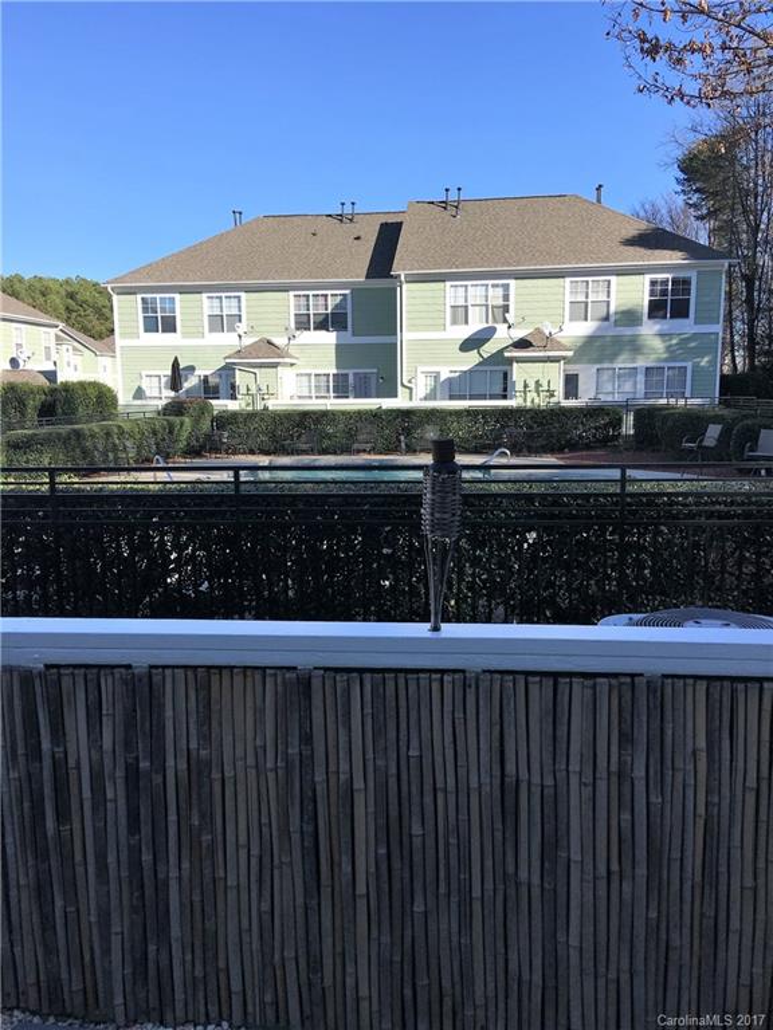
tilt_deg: -7.5
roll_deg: +0.5
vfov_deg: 61.7
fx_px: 863
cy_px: 515
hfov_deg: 48.2
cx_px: 386
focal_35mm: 29
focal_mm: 4.15
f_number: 2.2
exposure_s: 1/916
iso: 25
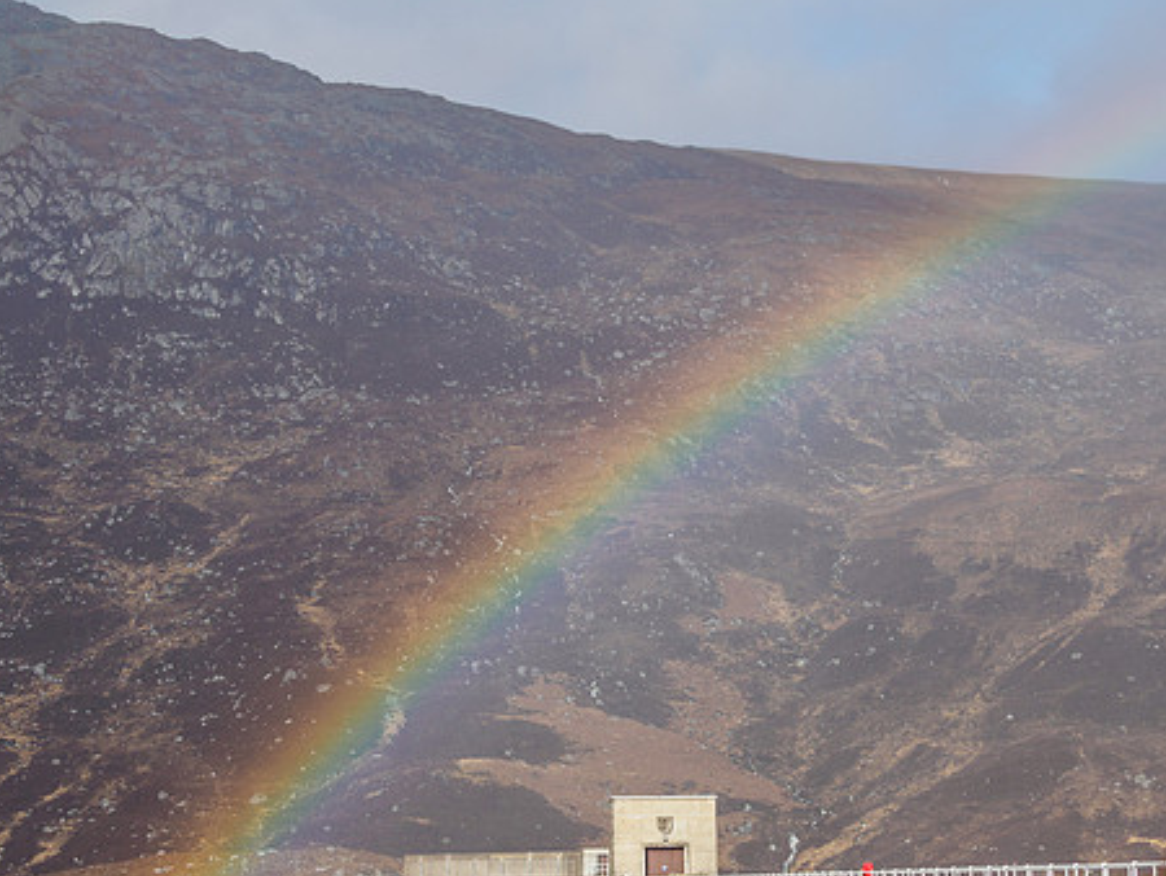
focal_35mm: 103
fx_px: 3471
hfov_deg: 19.0
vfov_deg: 14.4
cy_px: 551
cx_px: 715
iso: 200
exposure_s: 1/2500
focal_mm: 40
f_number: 2.8
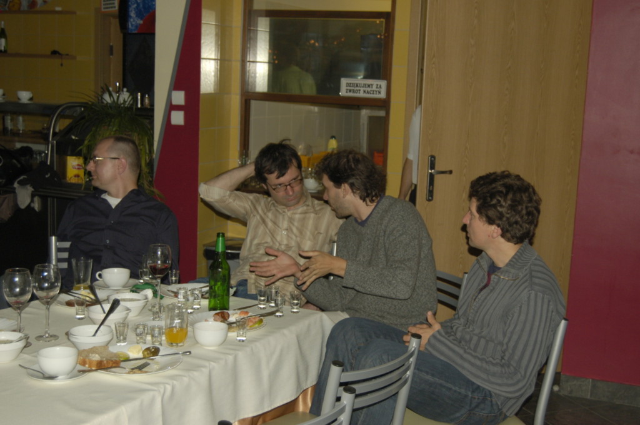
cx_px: 320
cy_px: 212
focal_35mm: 51
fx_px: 906
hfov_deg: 38.9
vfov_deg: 26.4
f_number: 4.5
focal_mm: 34
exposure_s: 1/60
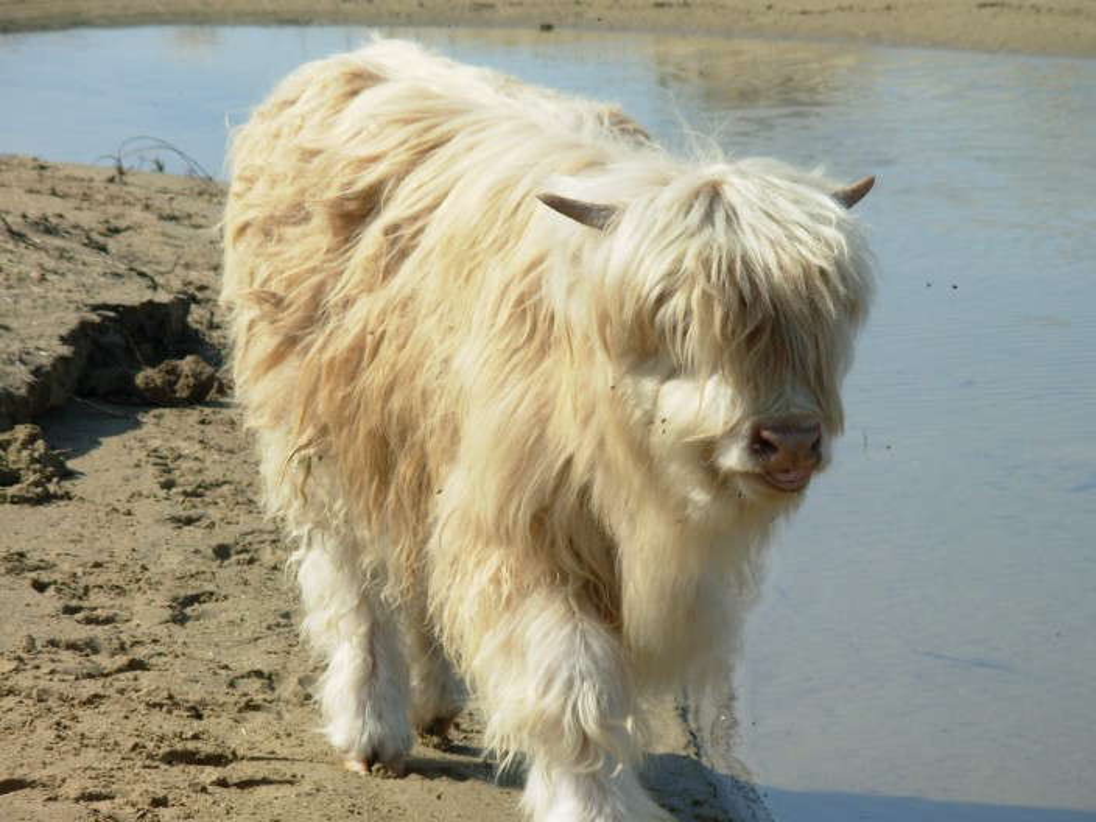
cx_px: 548
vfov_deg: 7.8
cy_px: 411
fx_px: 6016
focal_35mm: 190
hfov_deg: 10.4
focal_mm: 31.4
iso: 50
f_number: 5
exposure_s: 1/483
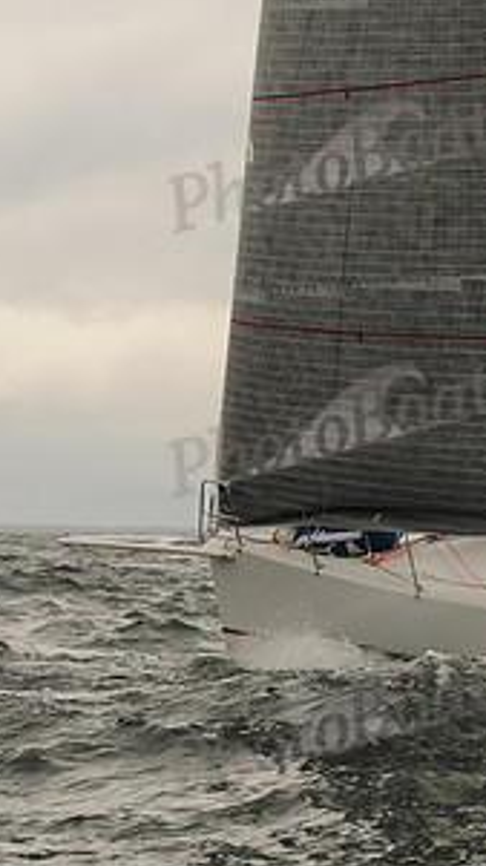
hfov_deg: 5.7
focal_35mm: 212
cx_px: 719
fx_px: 4864
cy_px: 531
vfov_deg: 10.2
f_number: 6.3
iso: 200
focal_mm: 70
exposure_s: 1/640
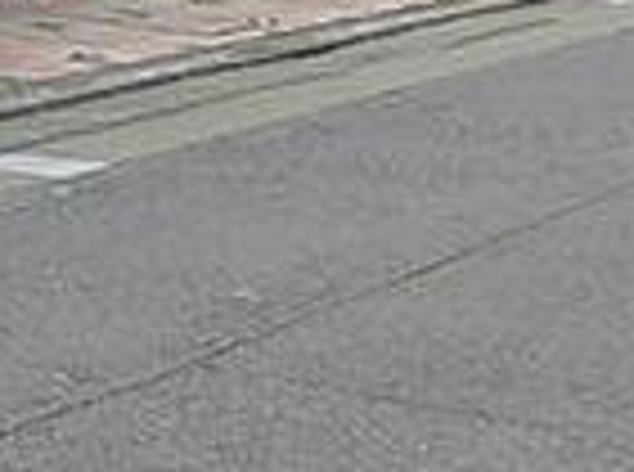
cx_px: -544
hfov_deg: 13.3
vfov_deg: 10.6
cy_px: -351
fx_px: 2411
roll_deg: +1.6
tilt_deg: +3.2
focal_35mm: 132
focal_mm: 4.15
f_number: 2.2
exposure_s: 1/187
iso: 25
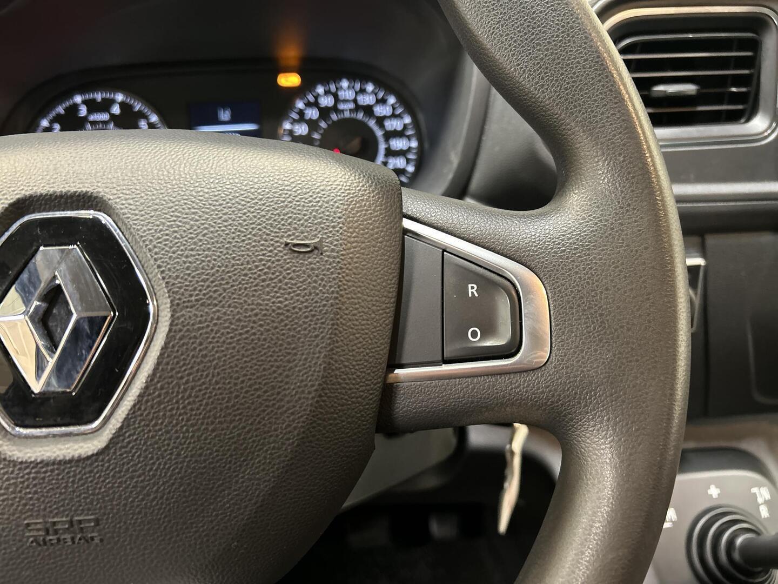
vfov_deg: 53.1
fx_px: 584
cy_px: 292
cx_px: 389
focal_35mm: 26
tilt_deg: -33.8
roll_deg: +1.7
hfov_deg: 67.3
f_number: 1.5
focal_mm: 5.7
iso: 400
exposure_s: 1/33
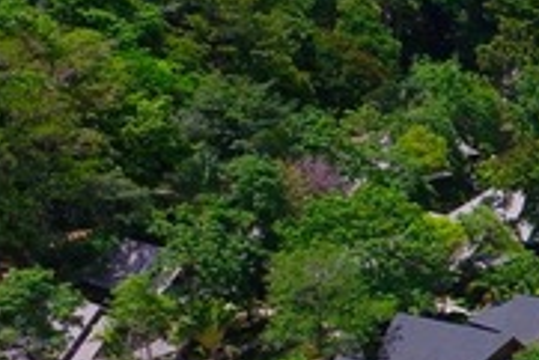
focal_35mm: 92
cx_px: 962
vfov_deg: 14.2
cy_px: 485
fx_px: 1379
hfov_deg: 17.9
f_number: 2.8
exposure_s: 1/1580
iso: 100
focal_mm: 3.61
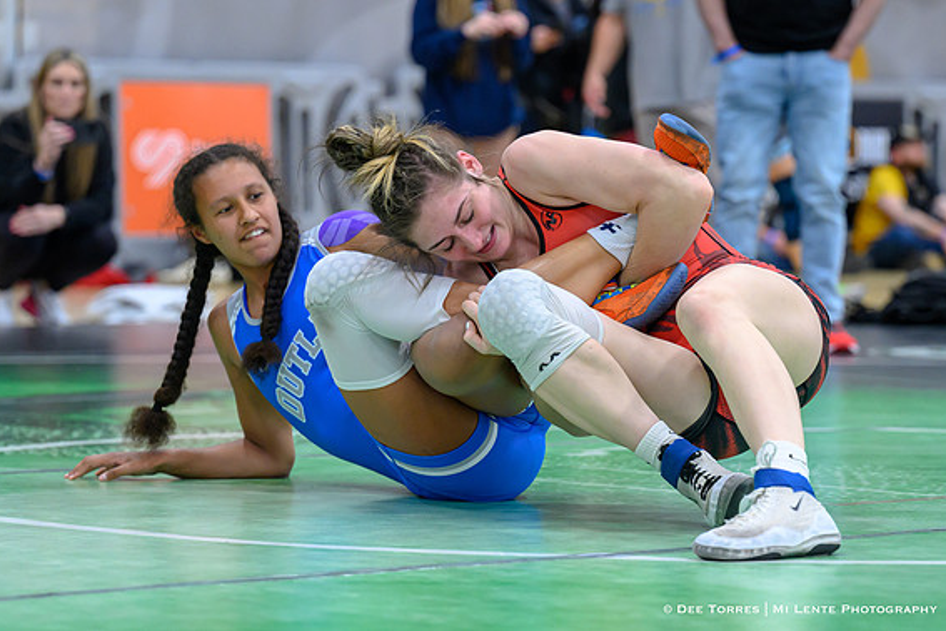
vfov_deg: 8.4
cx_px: 483
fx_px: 4309
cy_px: 392
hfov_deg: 12.5
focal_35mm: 164
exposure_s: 1/800
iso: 2200
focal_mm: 98
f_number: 2.8
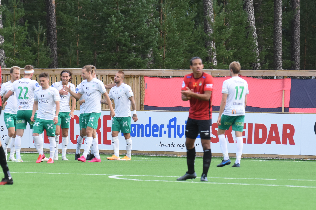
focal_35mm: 476
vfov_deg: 2.9
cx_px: 84
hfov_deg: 4.3
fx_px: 4178
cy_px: 114
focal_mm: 200
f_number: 7.1
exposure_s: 1/640
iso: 800
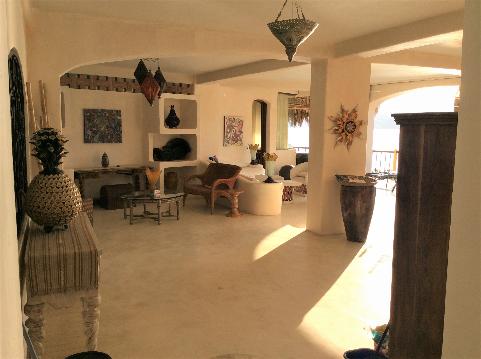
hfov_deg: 56.9
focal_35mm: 32
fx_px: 444
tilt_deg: -7.6
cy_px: 180
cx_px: 240
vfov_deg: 44.1
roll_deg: +0.6
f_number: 2.4
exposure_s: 1/384
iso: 32
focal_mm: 3.3
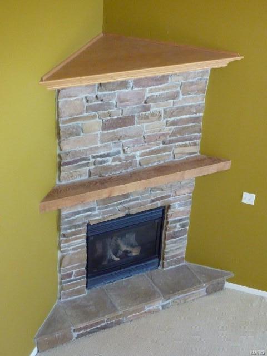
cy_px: 178
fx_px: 535
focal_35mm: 52
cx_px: 134
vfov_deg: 36.8
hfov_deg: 28.0
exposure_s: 1/50
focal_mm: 8.5
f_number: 3.8
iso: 800
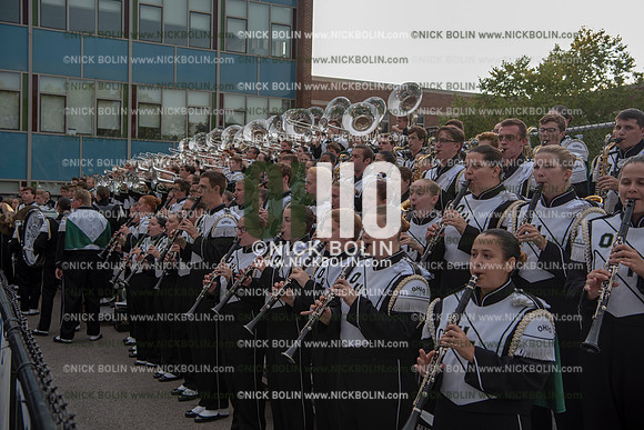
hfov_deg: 46.4
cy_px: 215
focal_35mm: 42
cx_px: 322
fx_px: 751
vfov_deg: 31.9
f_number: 5
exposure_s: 1/160
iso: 200
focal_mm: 42
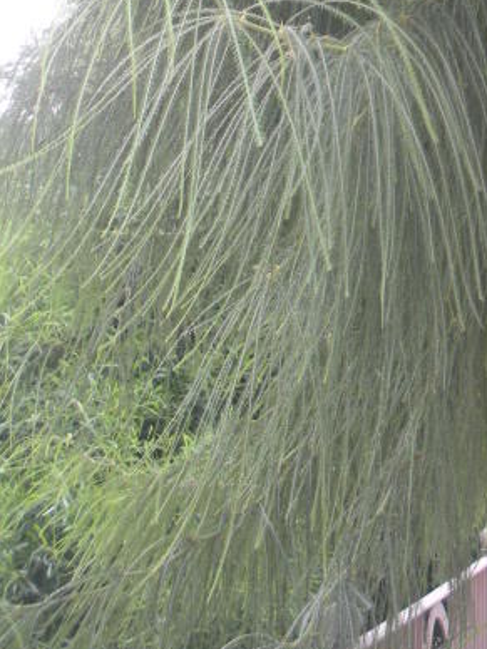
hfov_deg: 15.1
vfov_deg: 19.7
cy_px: -75
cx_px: 561
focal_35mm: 95
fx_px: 1782
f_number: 3.5
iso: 108
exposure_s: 1/59
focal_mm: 6.3
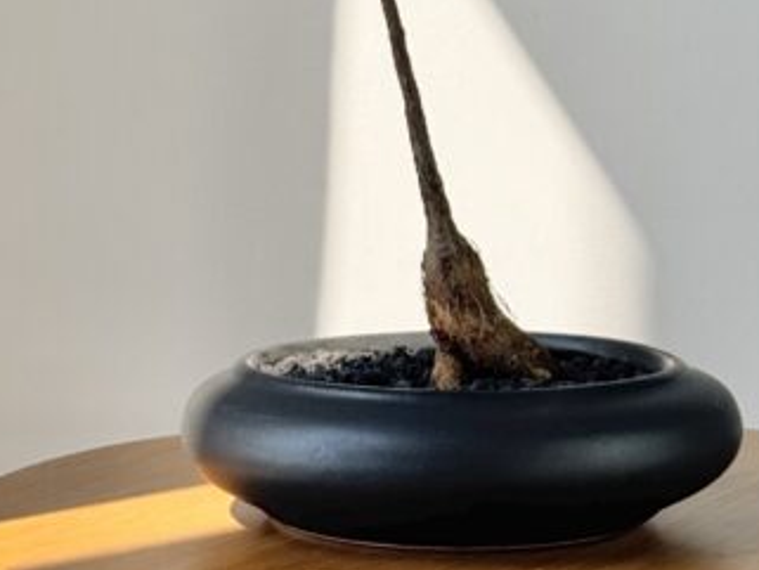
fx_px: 3356
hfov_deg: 12.9
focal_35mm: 153
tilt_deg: -1.0
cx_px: 378
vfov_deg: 9.4
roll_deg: -0.3
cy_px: -326
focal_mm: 6.76
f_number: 1.78
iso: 64
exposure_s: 1/544
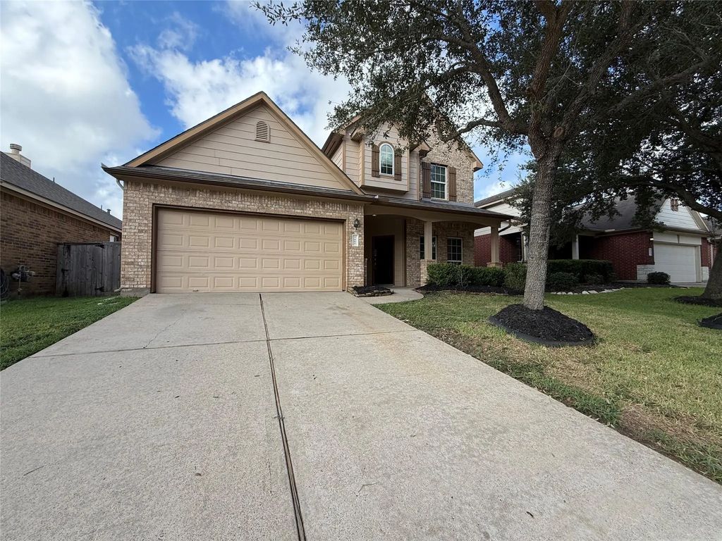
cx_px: 361
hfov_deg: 102.1
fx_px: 292
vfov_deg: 85.7
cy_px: 270
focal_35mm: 14
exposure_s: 1/564
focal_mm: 2.22
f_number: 2.2
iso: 40
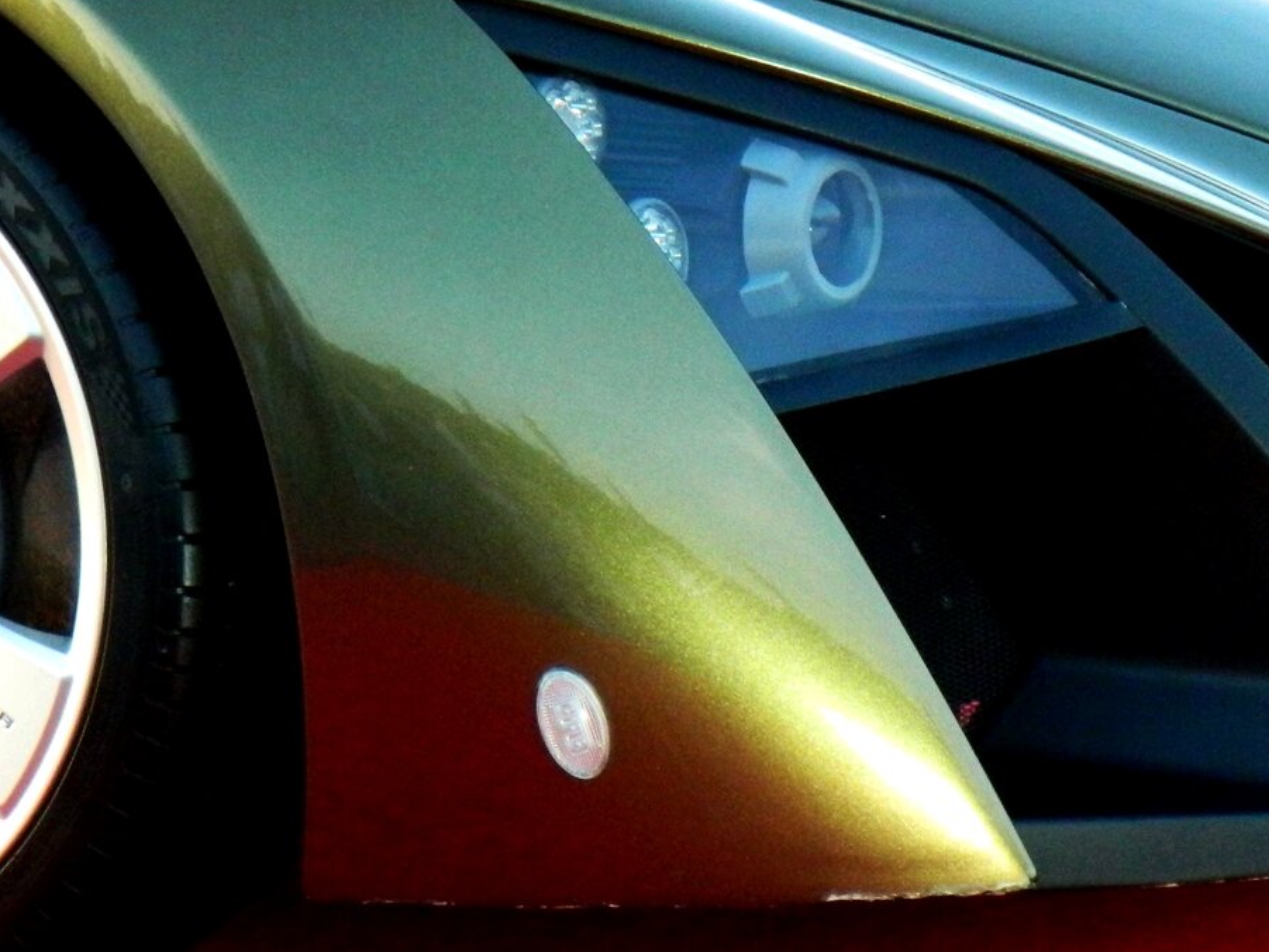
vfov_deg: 7.8
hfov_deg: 10.3
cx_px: 915
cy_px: 426
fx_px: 7003
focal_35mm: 191
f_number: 4.2
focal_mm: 15.1
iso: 400
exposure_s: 1/100
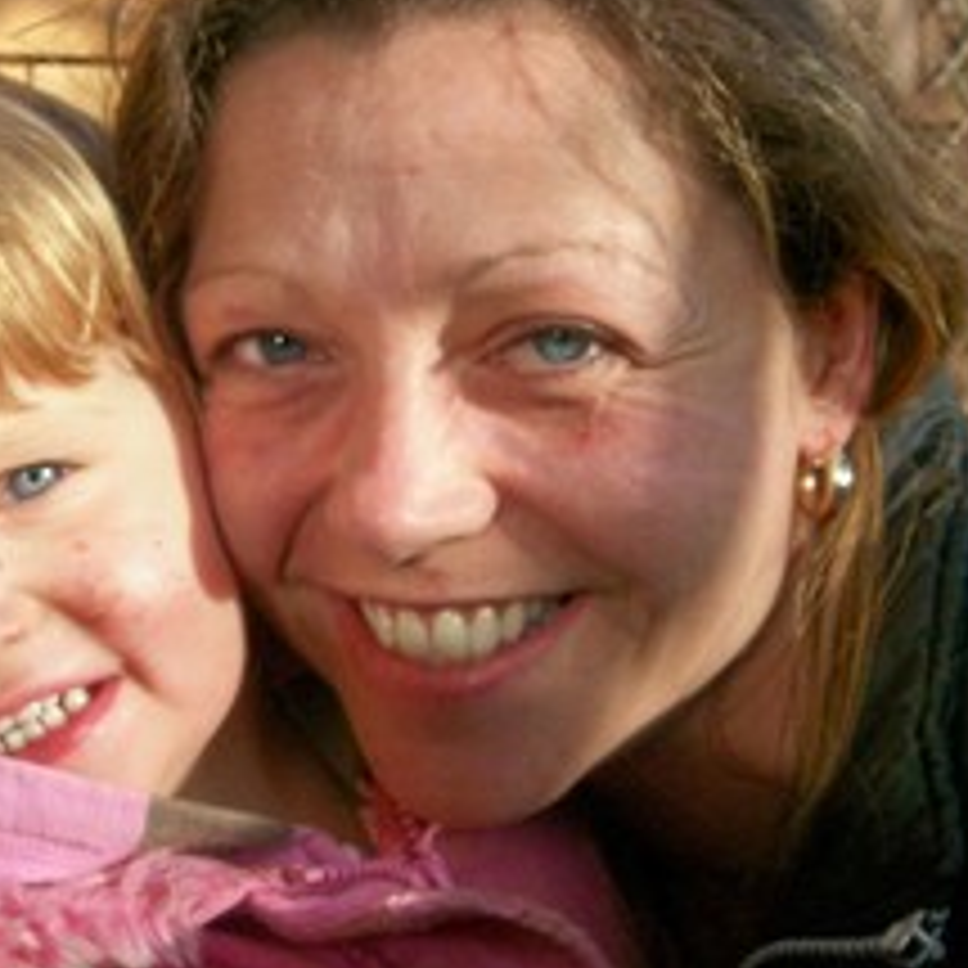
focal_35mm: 65
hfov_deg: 26.1
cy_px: 419
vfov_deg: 26.5
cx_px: 216
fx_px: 2056
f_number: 4.8
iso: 80
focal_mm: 6
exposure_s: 1/434
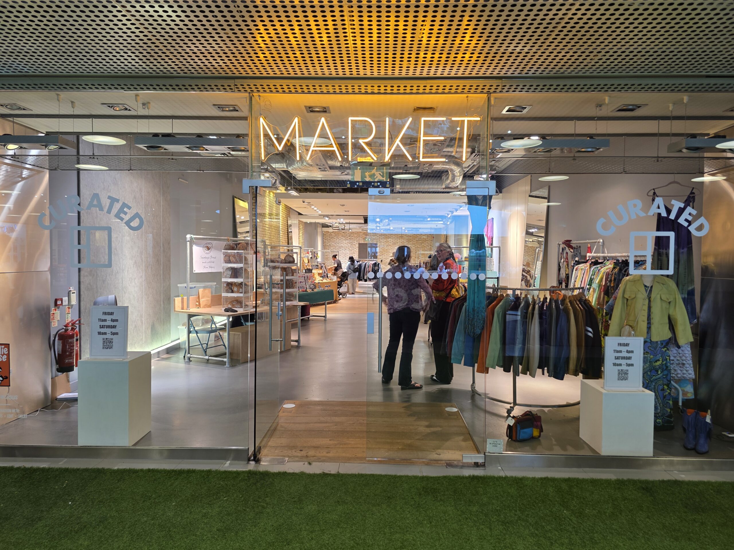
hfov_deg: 73.9
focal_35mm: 23
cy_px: 275
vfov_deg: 58.9
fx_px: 488
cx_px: 367
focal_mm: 6.3
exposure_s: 1/50
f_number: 1.7
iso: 64
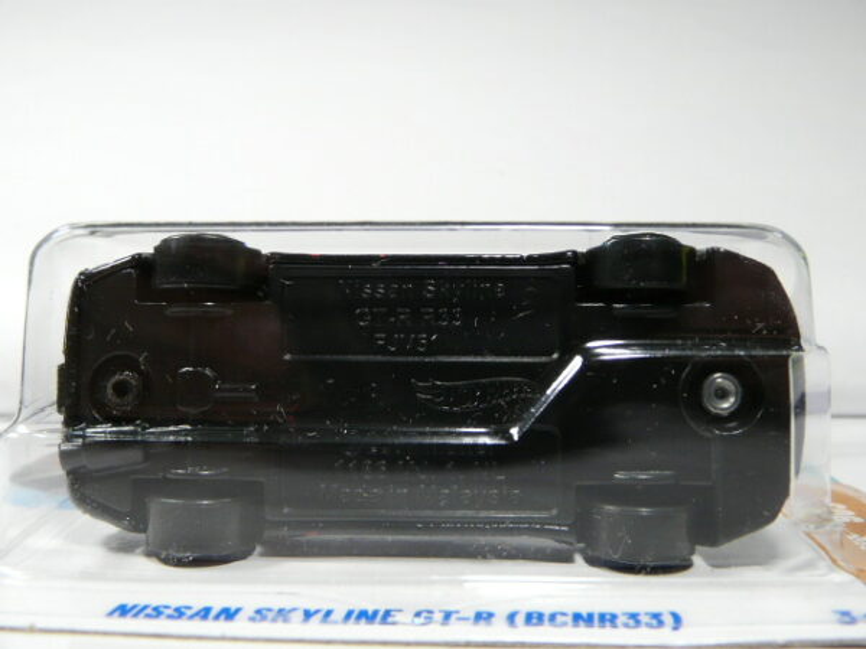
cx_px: 433
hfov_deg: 47.9
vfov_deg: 36.8
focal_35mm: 39
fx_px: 976
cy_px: 324
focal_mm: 4.6
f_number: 2.8
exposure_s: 1/60
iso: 100
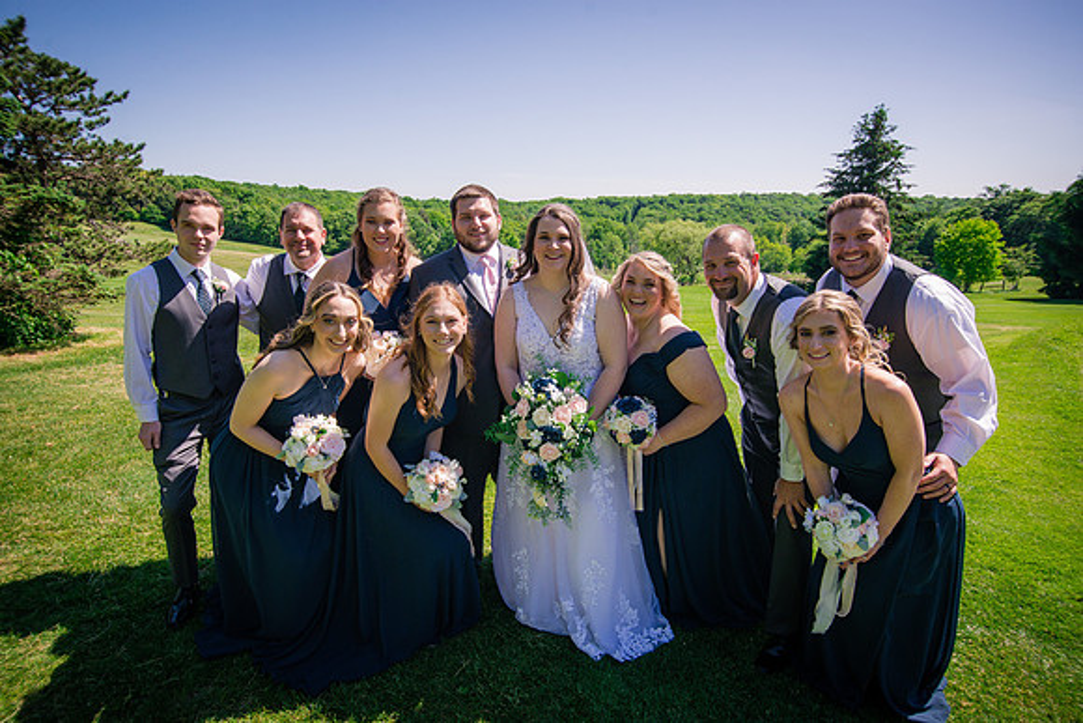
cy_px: 362
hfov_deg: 84.0
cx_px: 542
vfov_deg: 62.0
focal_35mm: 20
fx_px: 602
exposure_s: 1/640
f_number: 9
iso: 250
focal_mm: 20
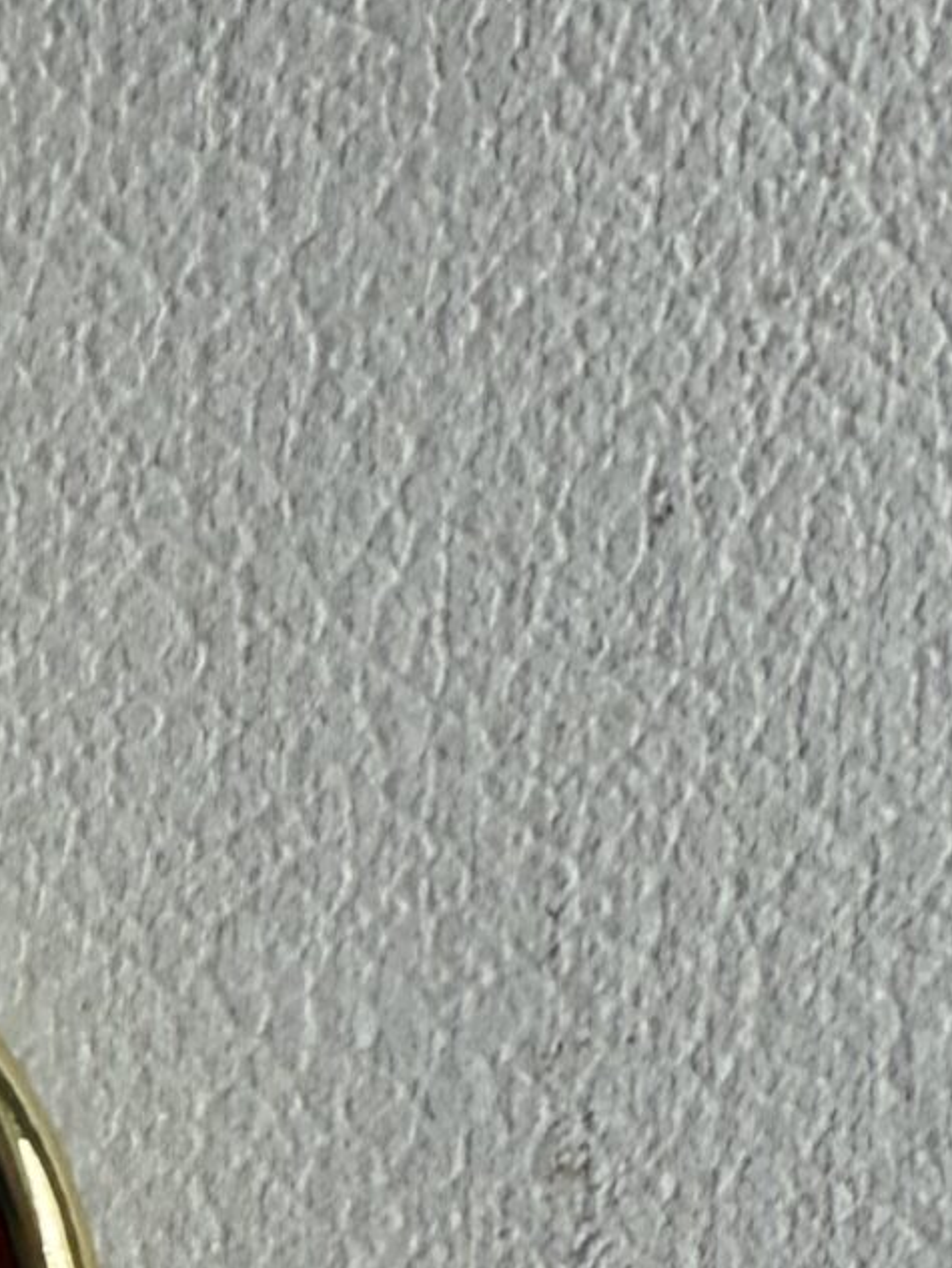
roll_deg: -4.2
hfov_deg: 14.4
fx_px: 3556
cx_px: -401
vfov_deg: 19.4
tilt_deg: -30.6
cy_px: 1368
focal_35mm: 97
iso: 100
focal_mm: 2.22
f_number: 2.2
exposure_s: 1/99
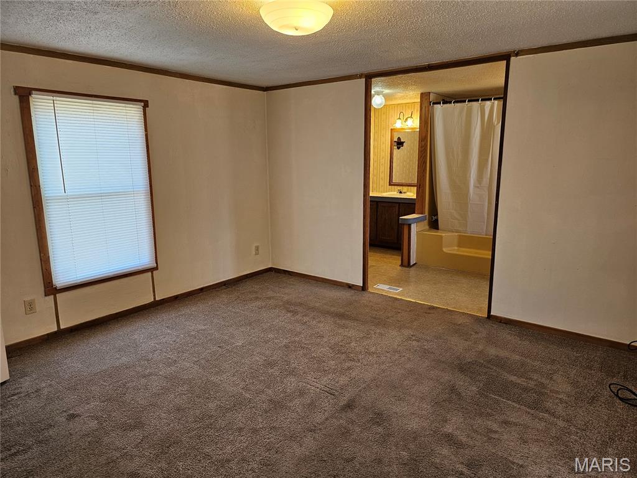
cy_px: 239
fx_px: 423
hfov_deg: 73.9
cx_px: 318
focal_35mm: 23
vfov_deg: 58.9
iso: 160
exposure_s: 1/120
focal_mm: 6.3
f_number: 1.7
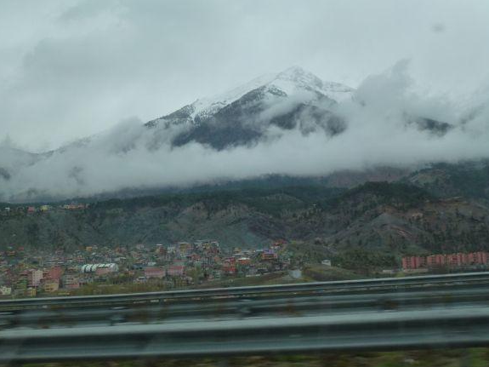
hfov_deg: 39.7
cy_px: 176
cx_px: 238
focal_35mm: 48
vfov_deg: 30.3
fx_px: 678
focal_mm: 8
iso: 160
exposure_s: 1/320
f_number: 4
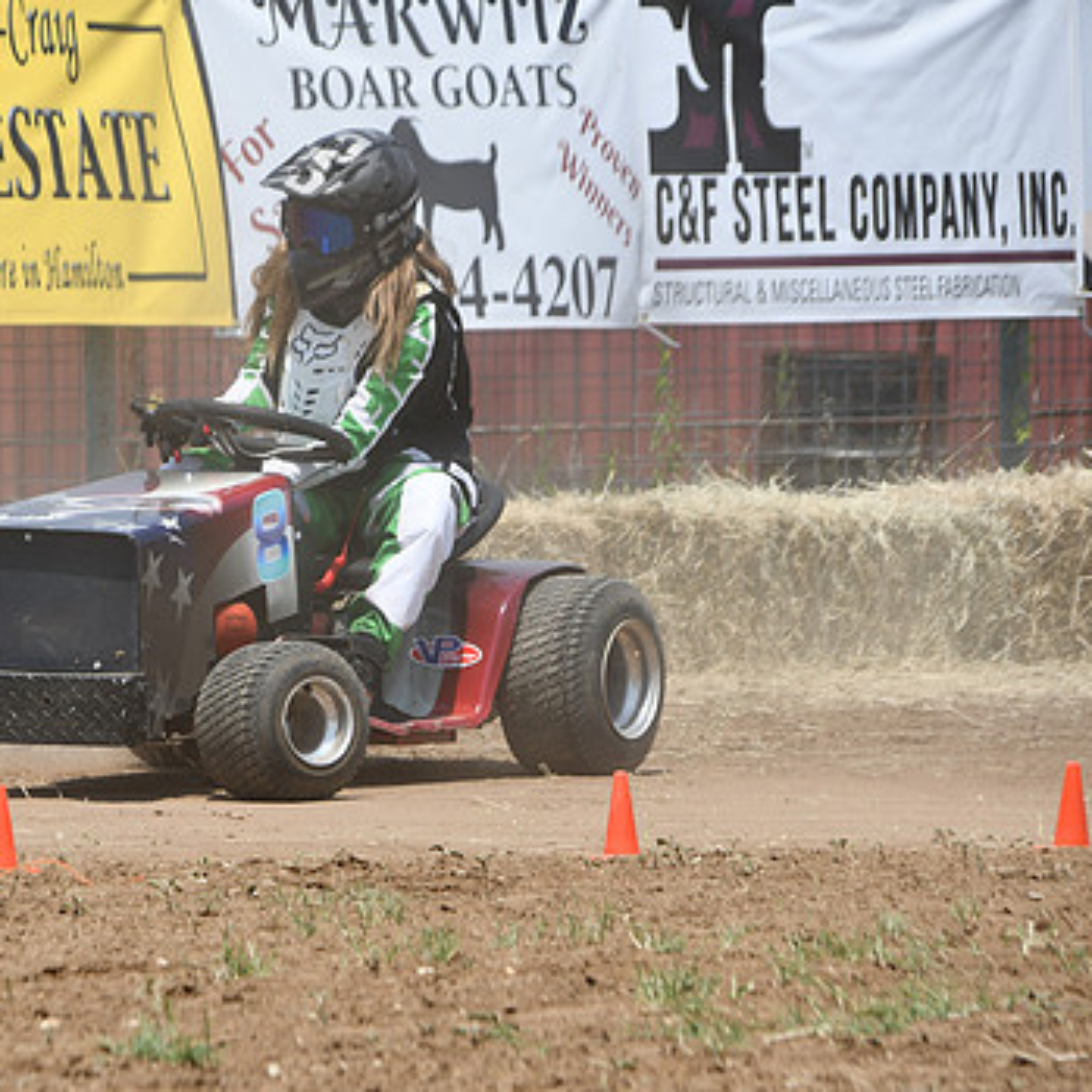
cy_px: 552
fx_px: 17417
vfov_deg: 3.6
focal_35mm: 488
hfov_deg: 3.6
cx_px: 238
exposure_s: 1/500
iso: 125
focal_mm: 230
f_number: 8
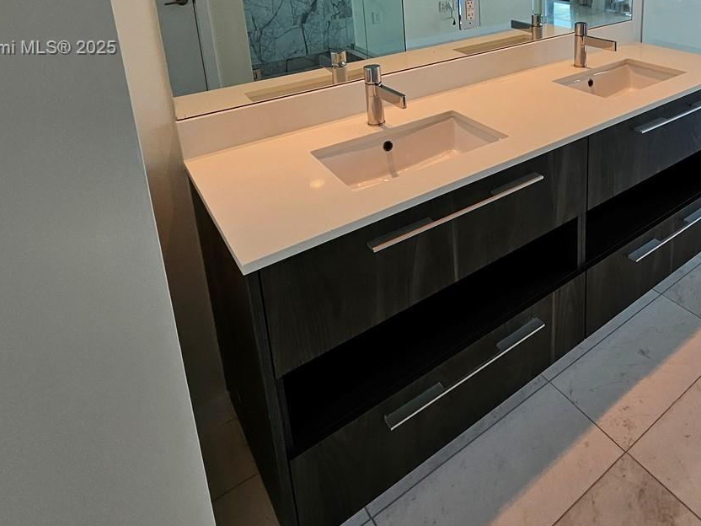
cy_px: 49
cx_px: 521
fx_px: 506
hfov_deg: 65.4
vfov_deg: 48.8
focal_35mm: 25
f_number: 2.2
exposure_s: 1/120
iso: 64
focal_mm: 1.74
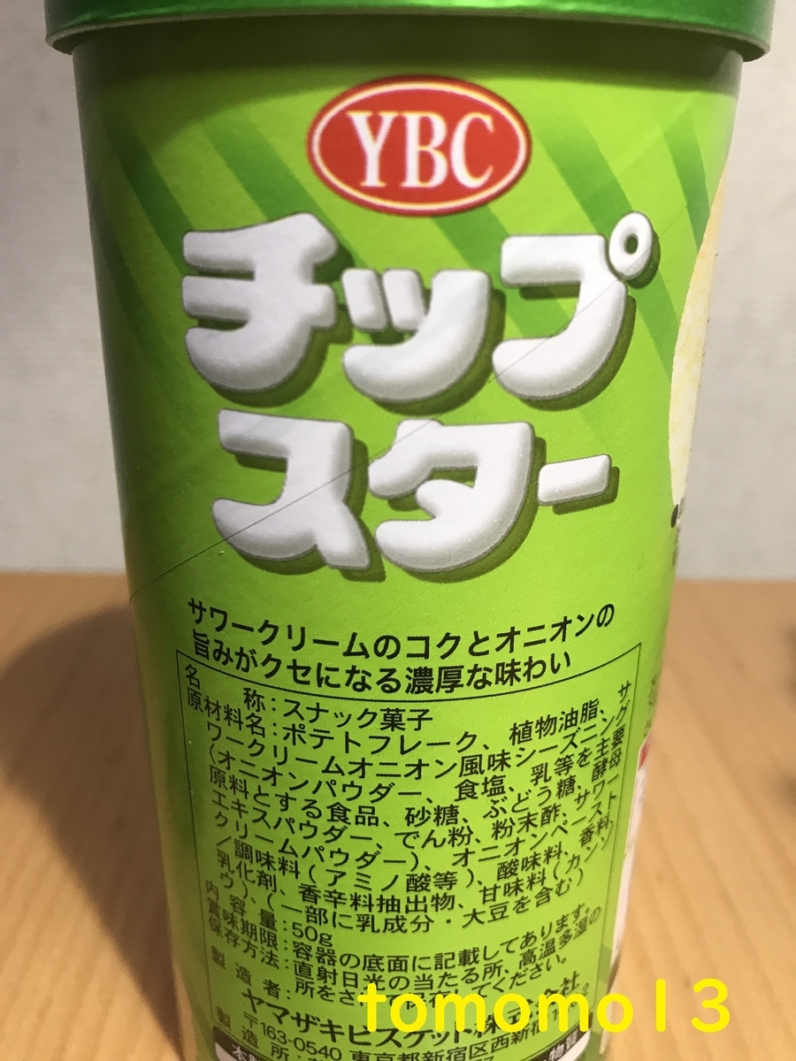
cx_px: 398
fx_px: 858
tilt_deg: -21.1
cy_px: 530
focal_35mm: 28
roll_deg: -1.1
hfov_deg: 49.7
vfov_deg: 63.4
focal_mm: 3.99
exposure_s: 1/24
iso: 40
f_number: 1.8
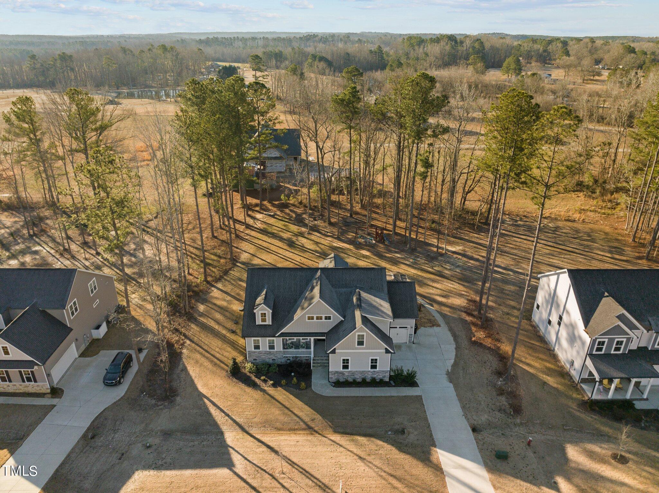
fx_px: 457
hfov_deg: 71.6
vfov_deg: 56.8
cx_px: 330
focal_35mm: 24
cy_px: 246
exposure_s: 1/2000
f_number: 2.8
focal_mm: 12.29
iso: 360
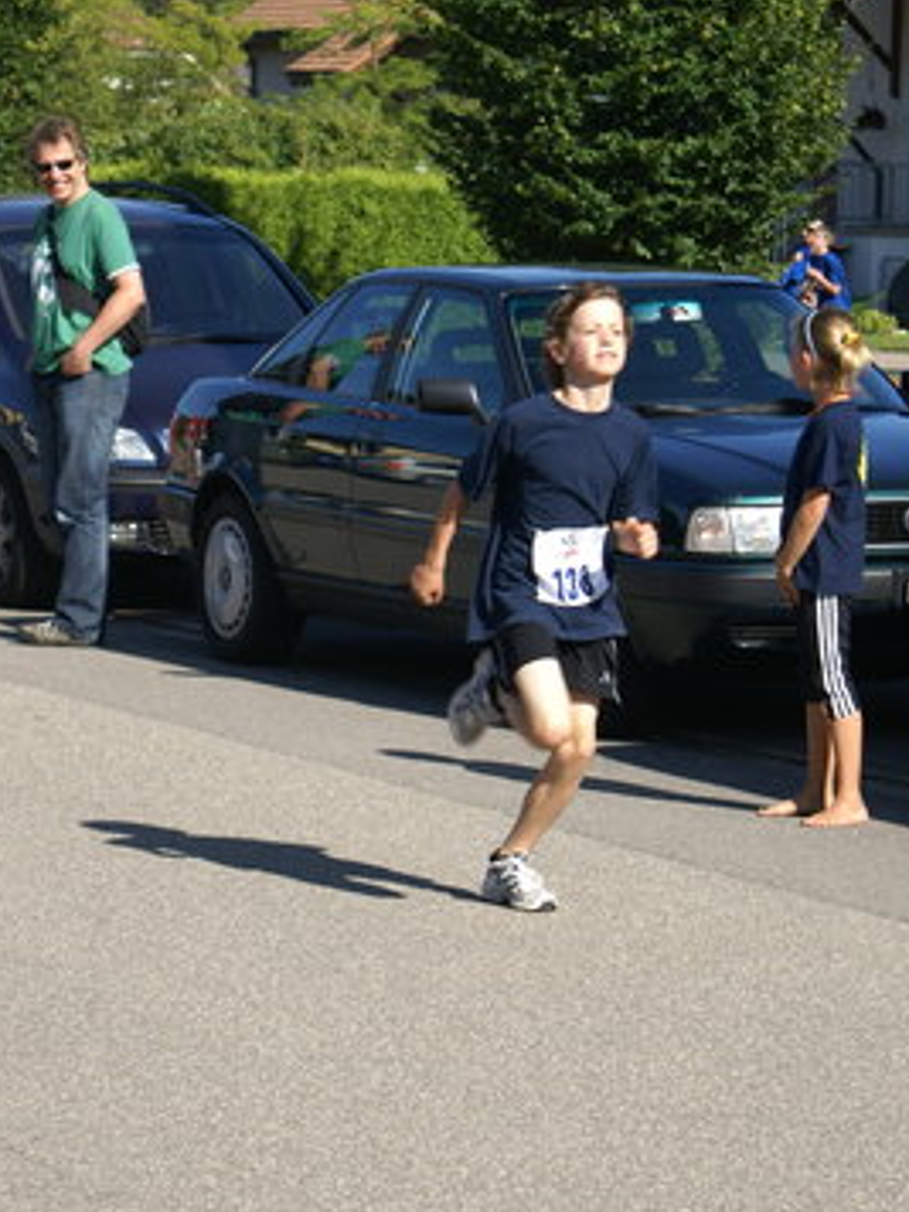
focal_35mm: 153
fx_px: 5357
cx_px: 463
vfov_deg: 12.9
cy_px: 603
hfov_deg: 9.7
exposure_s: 1/250
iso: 100
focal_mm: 70
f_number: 5.6
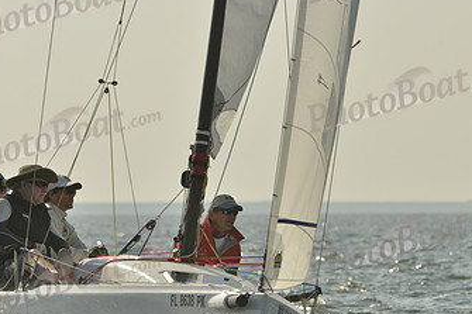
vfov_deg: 2.8
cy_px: 189
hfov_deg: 4.3
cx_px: 235
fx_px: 6355
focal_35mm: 485
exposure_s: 1/1600
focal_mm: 280
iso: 280
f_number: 8
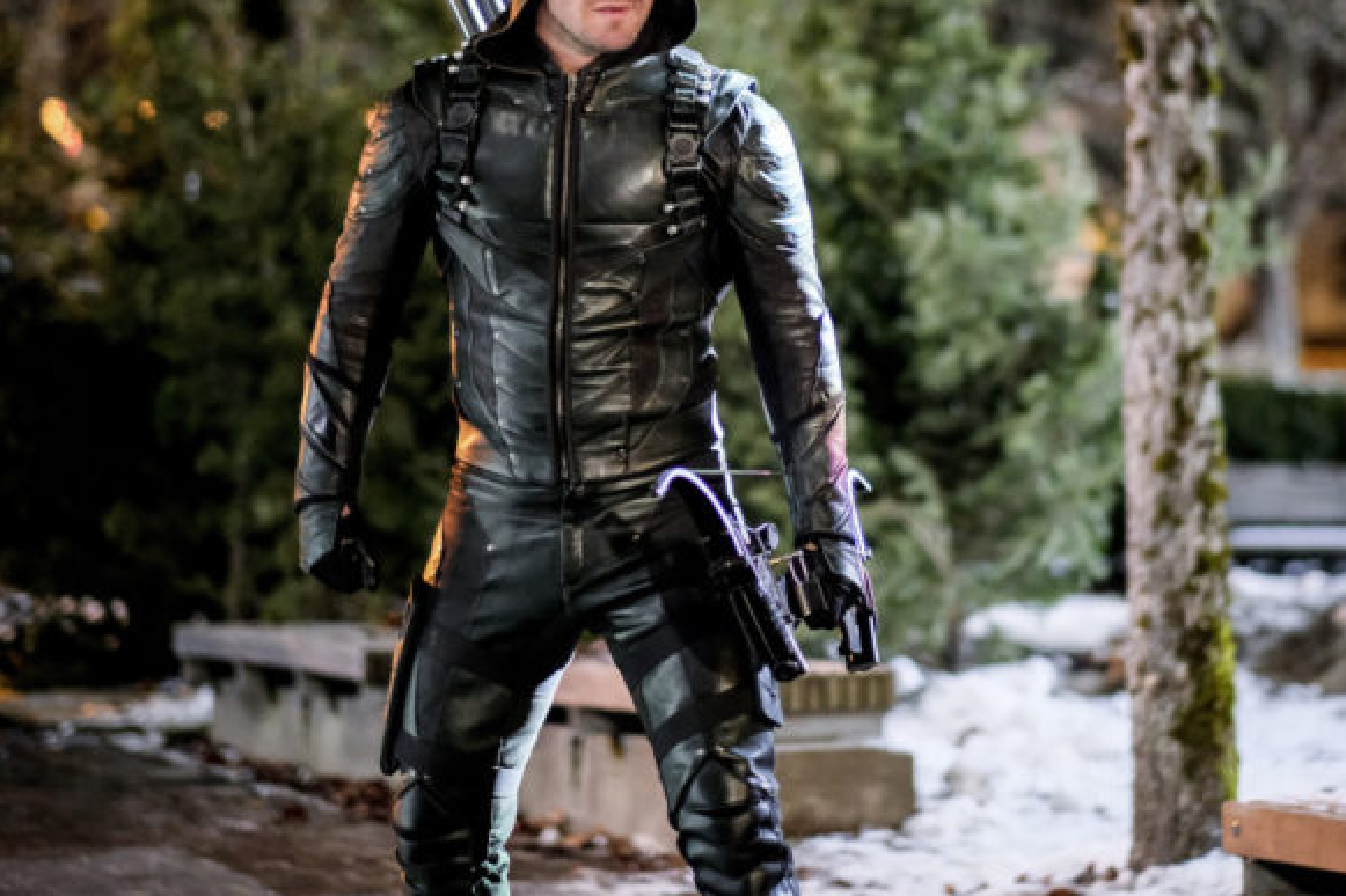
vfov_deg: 12.3
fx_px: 4149
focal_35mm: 111
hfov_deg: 18.4
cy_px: 310
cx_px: 795
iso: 4000
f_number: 1.2
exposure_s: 1/125
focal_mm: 56
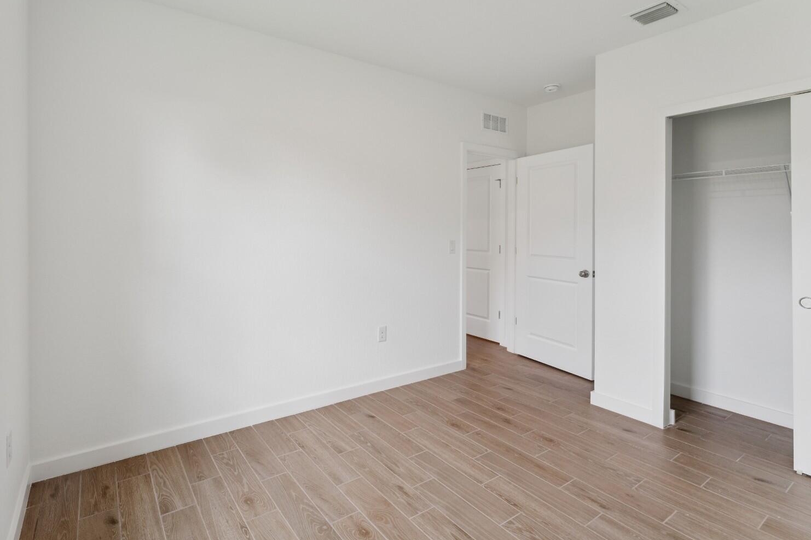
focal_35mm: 17
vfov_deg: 70.1
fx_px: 383
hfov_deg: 92.6
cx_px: 344
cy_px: 235
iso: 200
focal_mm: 14
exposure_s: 1/6
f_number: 8
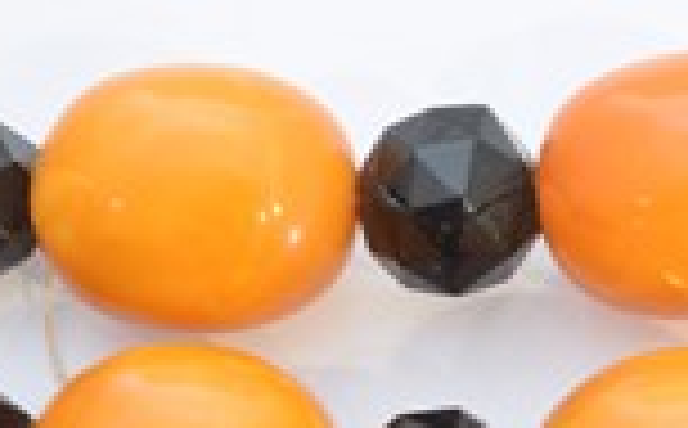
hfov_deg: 13.0
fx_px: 2995
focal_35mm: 160
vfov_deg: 8.2
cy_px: 306
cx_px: 549
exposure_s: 10
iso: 100
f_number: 20
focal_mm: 40
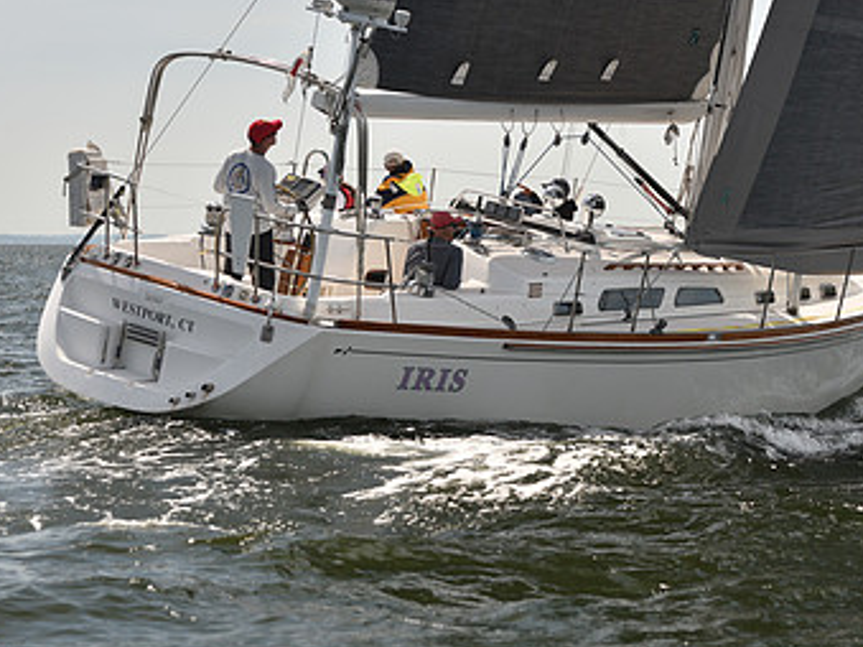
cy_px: 299
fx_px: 3364
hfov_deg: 14.6
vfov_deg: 11.0
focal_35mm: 135
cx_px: 560
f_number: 4
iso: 250
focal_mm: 82
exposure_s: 1/1250
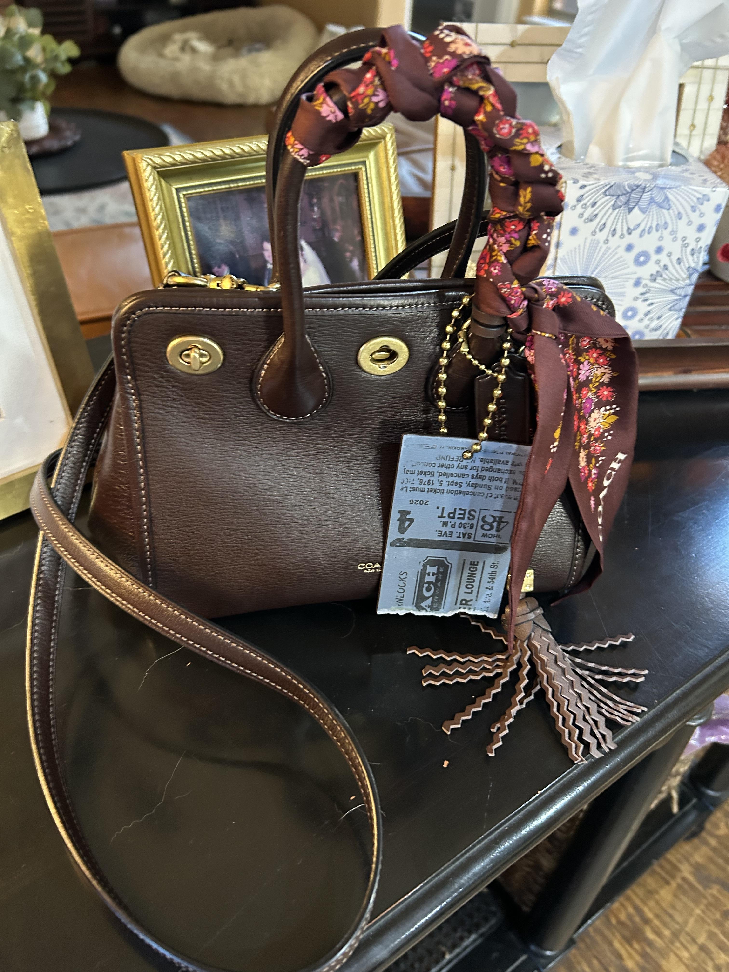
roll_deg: -4.6
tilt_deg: -41.1
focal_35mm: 26
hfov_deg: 53.1
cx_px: 364
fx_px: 730
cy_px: 486
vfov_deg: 67.3
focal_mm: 5.7
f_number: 1.5
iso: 500
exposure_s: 1/30
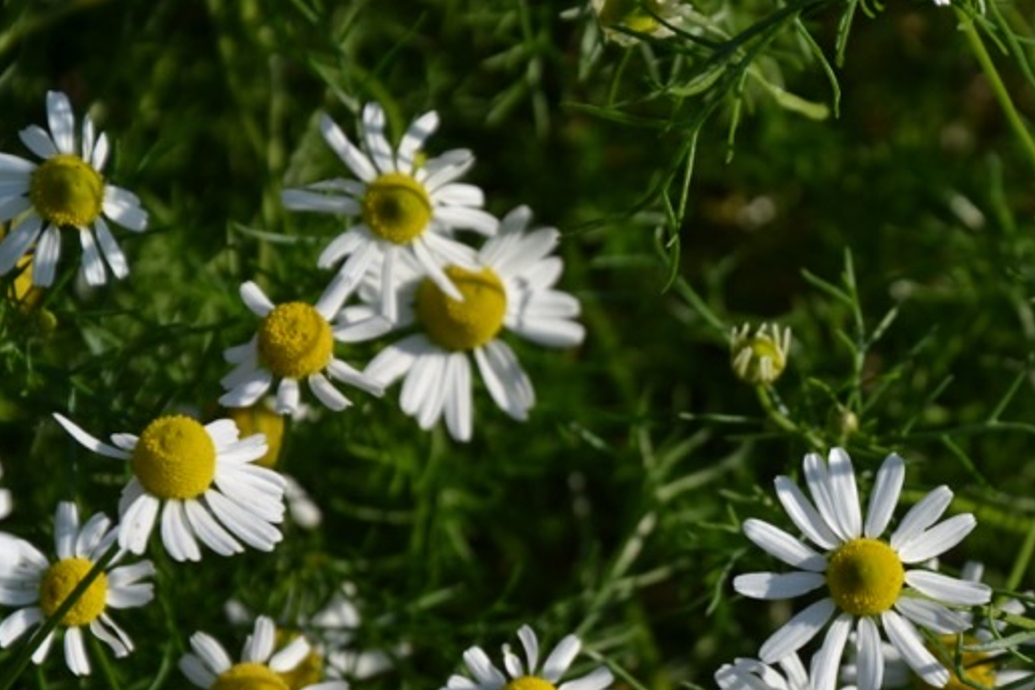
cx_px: 867
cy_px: 580
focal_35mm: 275
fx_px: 7902
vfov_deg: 5.0
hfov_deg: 7.5
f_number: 8
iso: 100
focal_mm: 105
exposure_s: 1/250
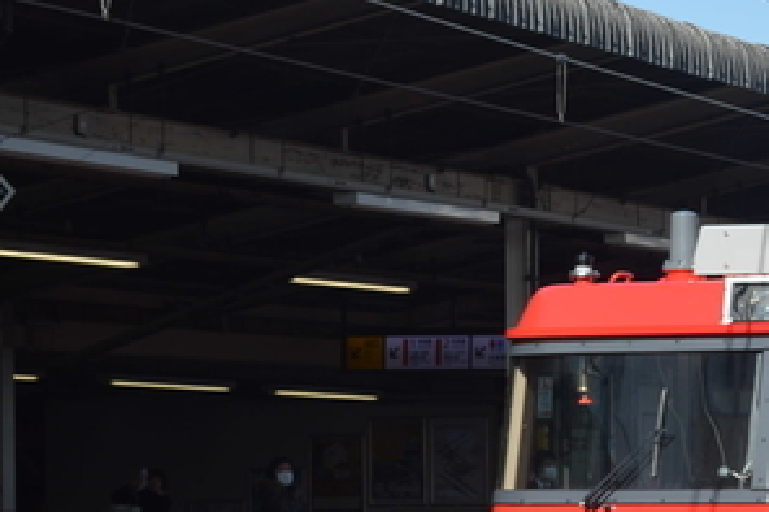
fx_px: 3458
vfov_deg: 8.4
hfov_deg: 12.3
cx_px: 985
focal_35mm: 162
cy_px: 608
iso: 100
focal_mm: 40
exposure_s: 1/200
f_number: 7.1
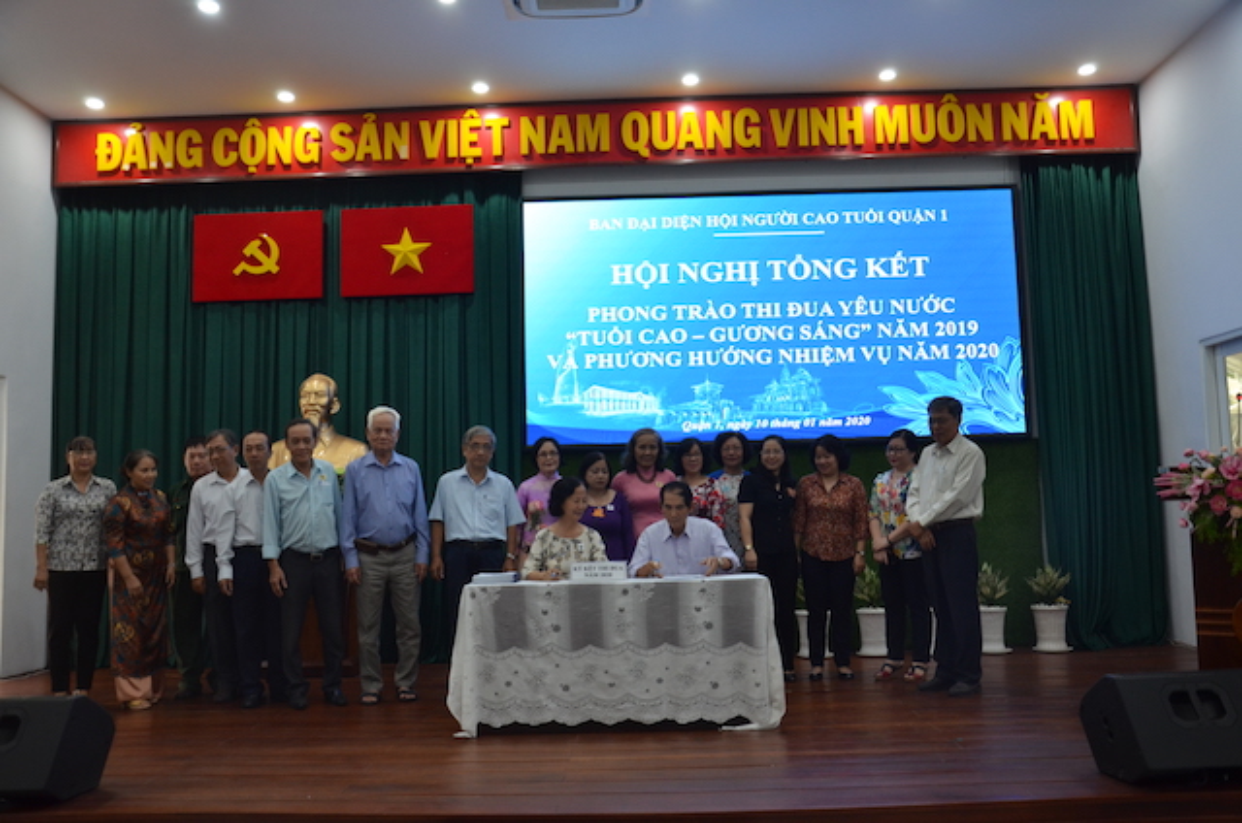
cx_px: 621
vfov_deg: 41.5
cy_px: 412
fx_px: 1085
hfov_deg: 59.6
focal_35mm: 32
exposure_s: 1/60
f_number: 3.8
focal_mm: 21
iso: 640
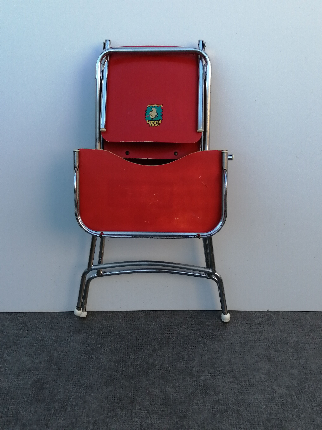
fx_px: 459
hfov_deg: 38.7
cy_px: 215
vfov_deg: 50.1
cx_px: 161
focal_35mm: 37
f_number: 1.8
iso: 50
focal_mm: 3.46
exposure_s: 1/237
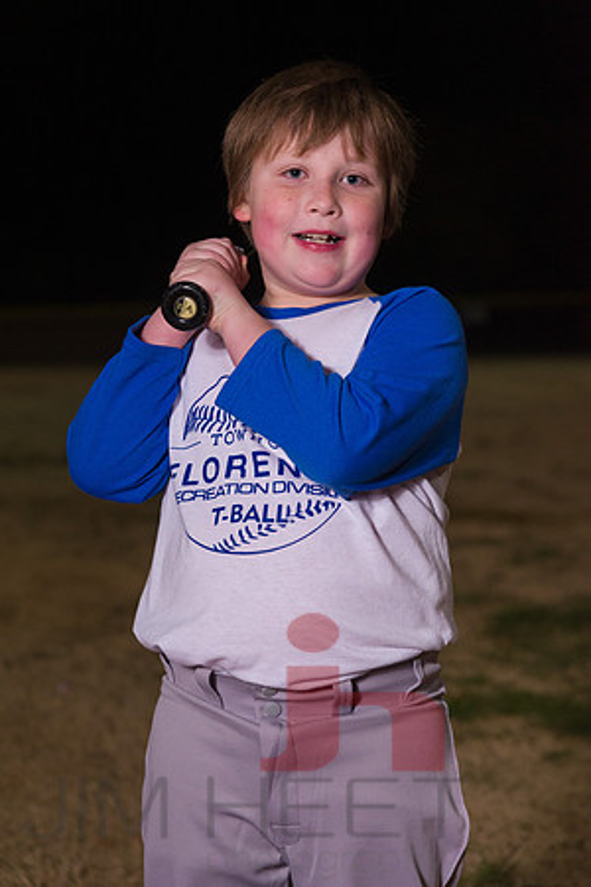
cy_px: 444
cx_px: 296
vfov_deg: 19.5
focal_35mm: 105
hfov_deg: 13.0
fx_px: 2585
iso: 2000
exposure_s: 1/500
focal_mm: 105
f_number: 5.6
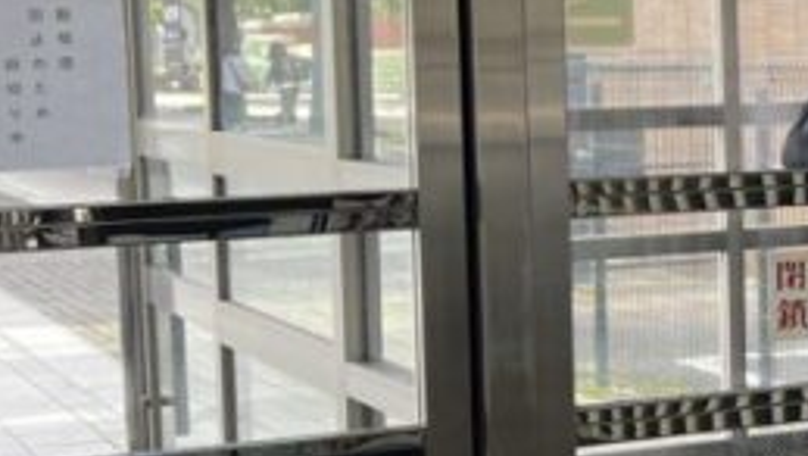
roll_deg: +0.4
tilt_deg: -3.3
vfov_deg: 10.8
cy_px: 187
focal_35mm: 112
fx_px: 2401
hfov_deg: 17.1
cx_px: 1235
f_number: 1.5
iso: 32
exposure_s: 1/122
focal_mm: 5.7
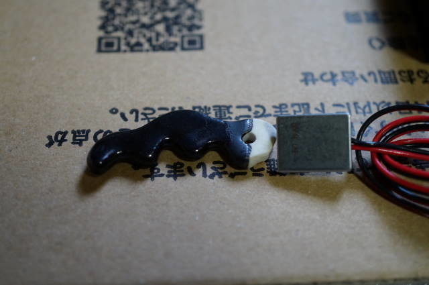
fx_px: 536
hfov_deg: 43.7
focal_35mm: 45
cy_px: 142
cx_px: 214
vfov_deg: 29.8
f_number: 4
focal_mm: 30
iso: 1600
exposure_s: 1/160
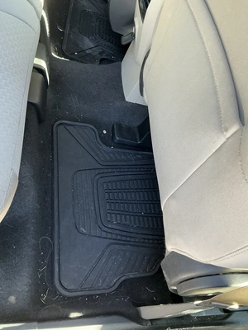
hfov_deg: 49.7
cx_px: 124
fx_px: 267
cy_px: 165
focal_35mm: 28
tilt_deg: -51.5
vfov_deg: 63.4
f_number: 1.8
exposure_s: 1/60
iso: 100
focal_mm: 3
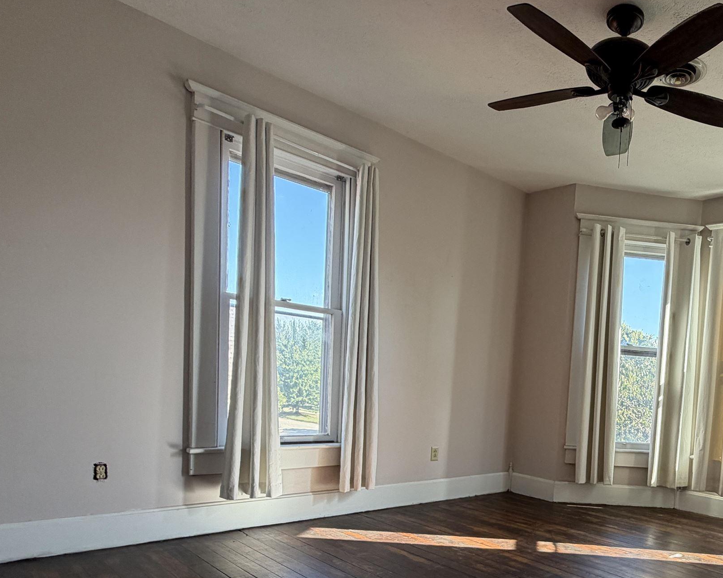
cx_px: 591
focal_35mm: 26
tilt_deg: -3.9
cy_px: 430
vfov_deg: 52.6
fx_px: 556
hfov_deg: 60.1
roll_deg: -3.0
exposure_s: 1/121
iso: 100
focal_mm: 2.22
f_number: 2.2
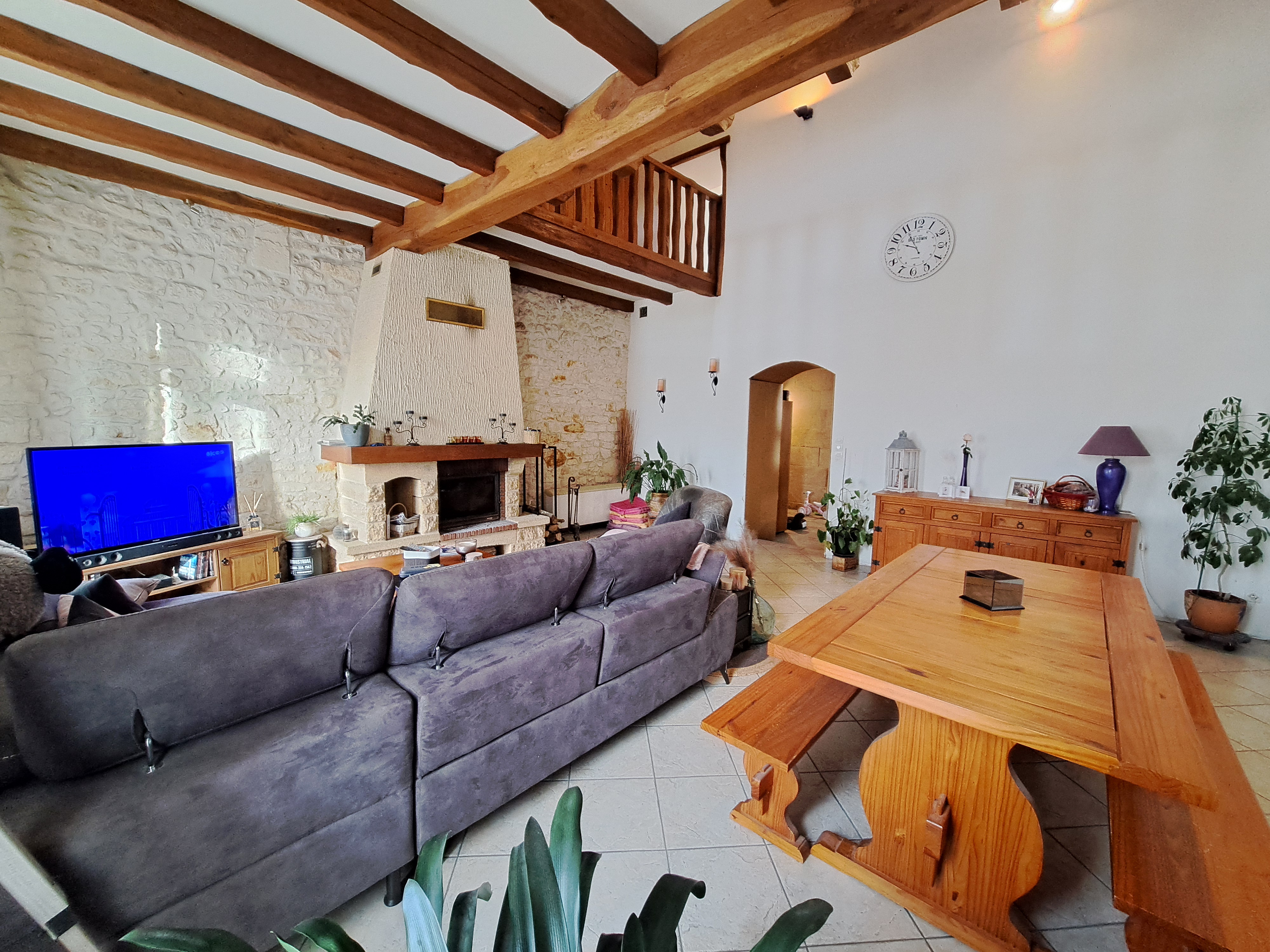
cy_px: 476
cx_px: 635
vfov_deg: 89.9
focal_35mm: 13
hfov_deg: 106.2
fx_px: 477
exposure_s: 1/25
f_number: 2.2
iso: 200
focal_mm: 1.74
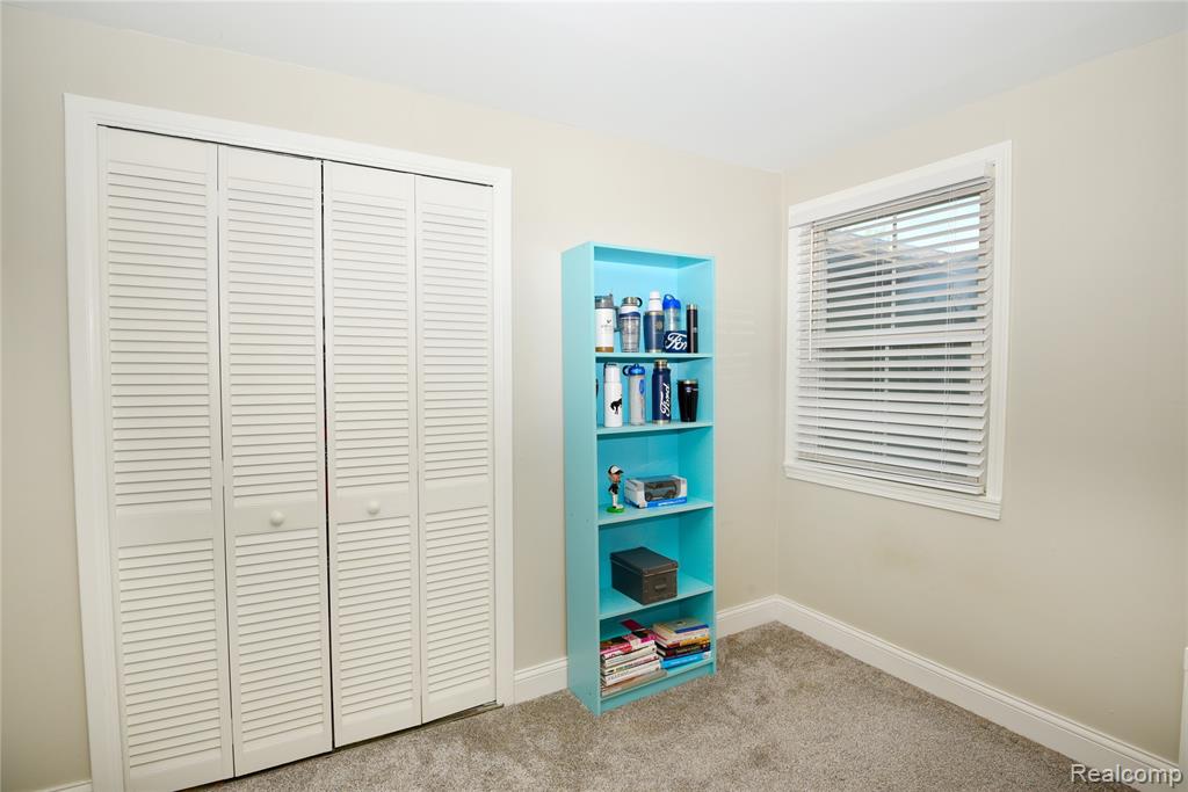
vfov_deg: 70.5
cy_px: 396
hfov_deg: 93.3
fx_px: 561
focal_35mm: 17
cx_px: 594
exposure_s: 1/60
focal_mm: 17
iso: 100
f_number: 9
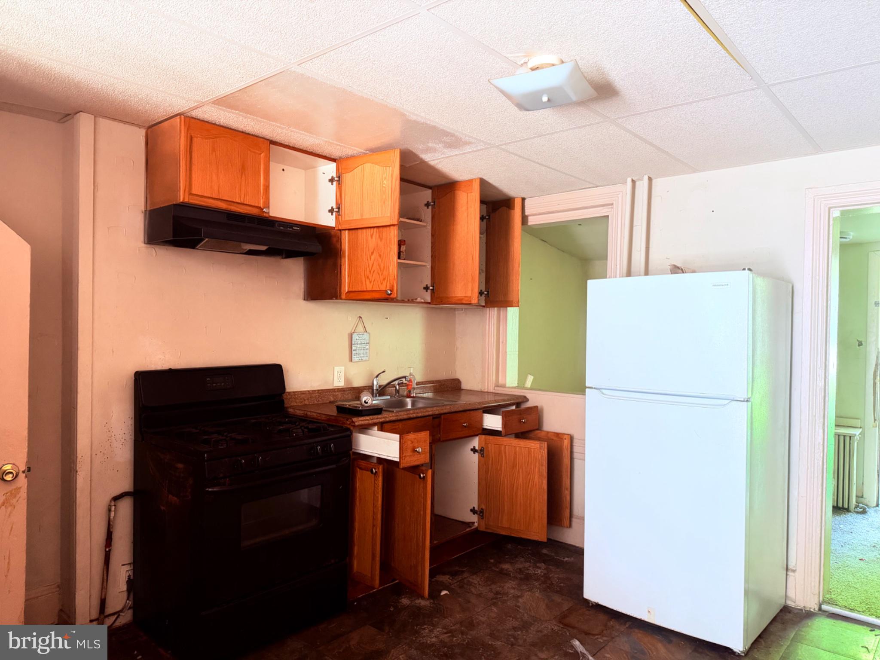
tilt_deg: -1.4
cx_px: 440
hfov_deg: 71.6
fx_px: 610
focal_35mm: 24
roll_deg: -0.4
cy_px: 330
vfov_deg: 56.8
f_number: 1.78
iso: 640
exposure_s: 1/60
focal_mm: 6.76
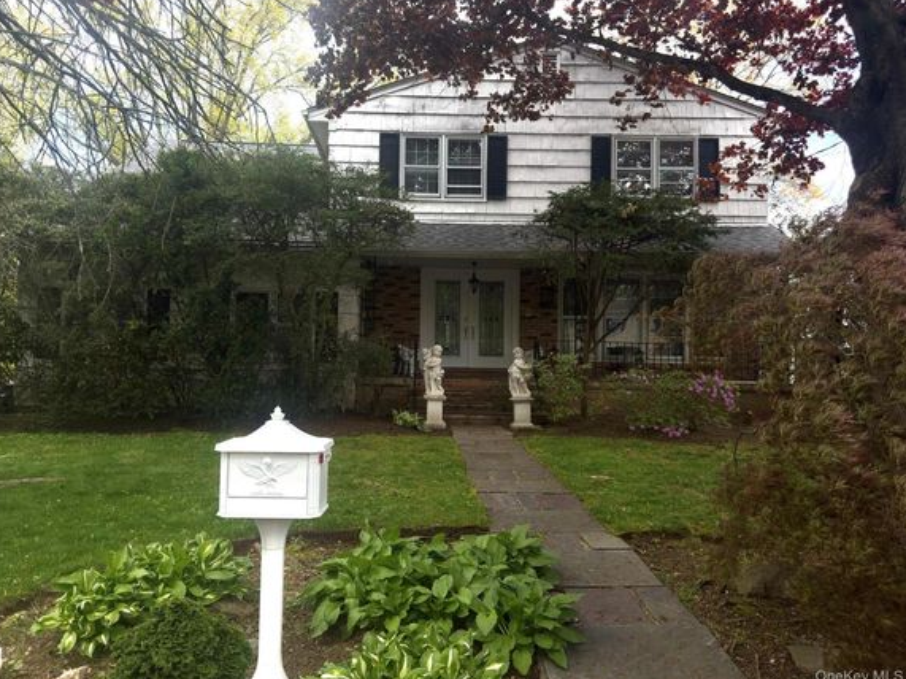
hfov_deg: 67.3
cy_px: 334
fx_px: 680
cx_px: 438
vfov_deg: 53.0
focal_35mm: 26
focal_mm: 6.76
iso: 64
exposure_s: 1/1681
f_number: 1.78
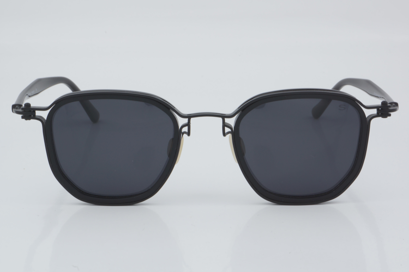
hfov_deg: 24.6
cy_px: 136
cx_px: 204
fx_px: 937
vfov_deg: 16.6
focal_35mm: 82
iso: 100
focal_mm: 55
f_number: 32
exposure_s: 1/4
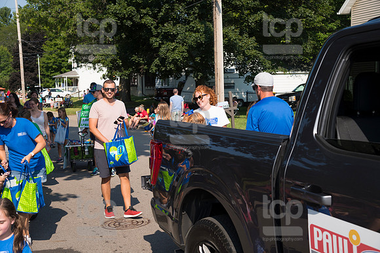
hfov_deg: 39.6
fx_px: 528
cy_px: 126
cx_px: 190
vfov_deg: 27.0
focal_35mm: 50
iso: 320
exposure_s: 1/800
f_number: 6.3
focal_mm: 50
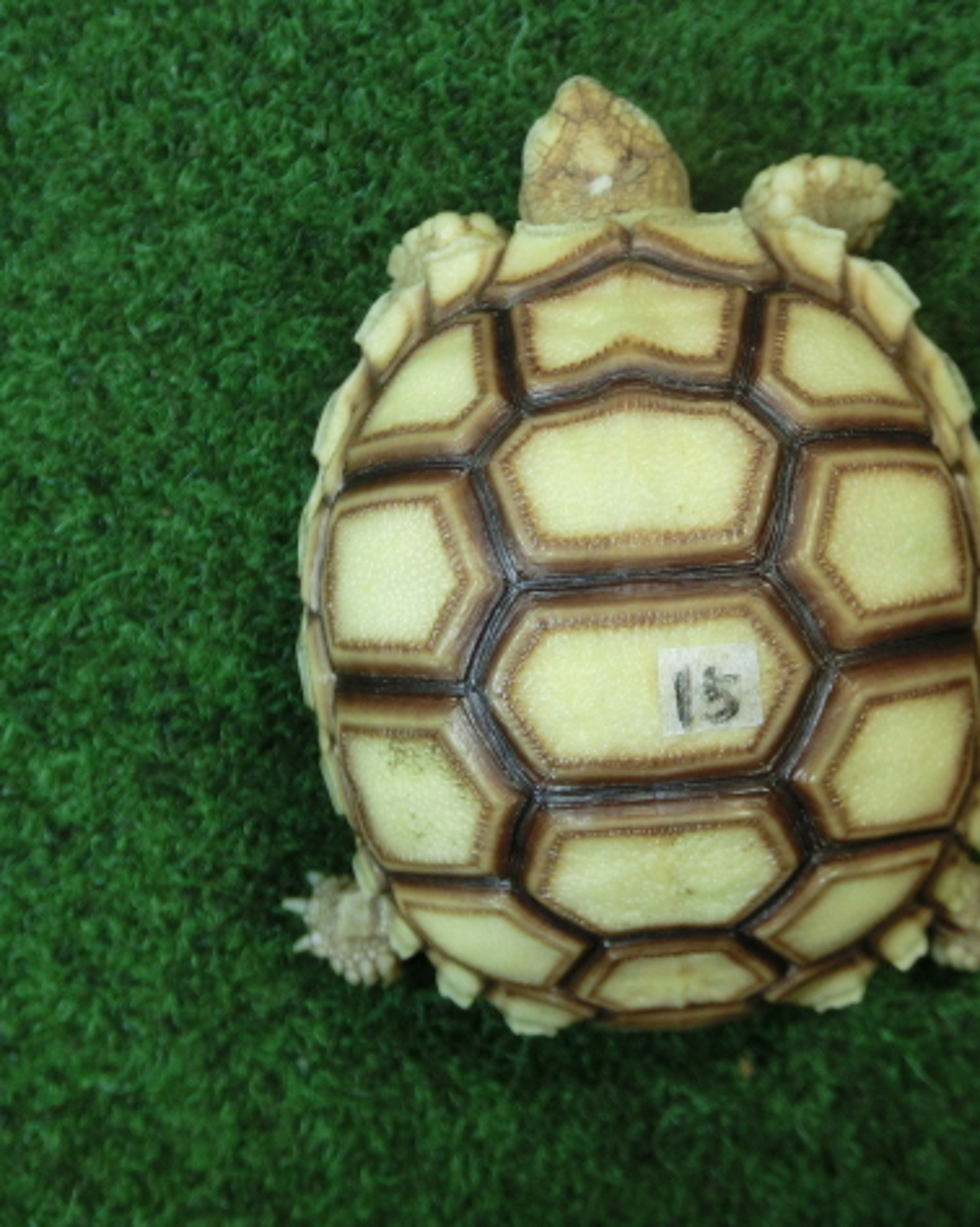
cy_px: 607
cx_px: 671
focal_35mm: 37
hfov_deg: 39.5
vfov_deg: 49.1
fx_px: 1342
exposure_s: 1/60
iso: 160
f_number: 3
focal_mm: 5
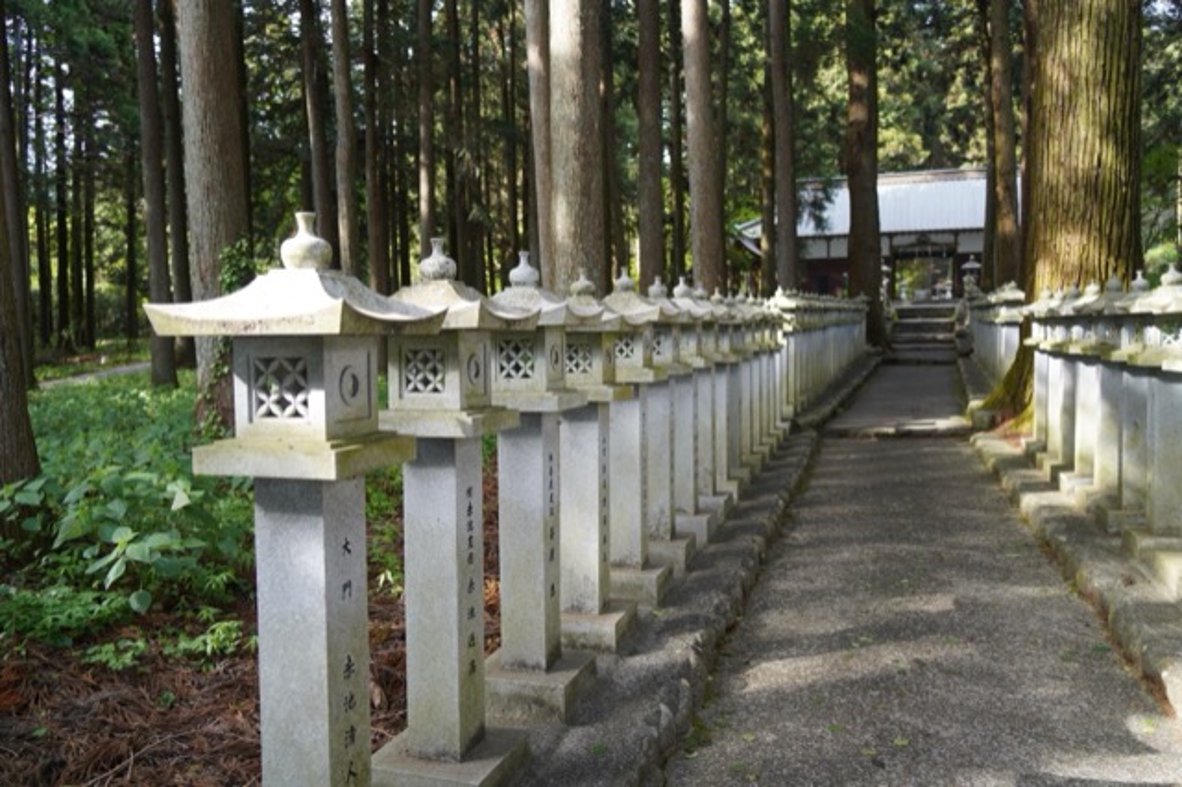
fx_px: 919
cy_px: 394
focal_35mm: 28
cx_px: 591
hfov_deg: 65.5
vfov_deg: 46.4
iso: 320
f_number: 4
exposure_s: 1/160
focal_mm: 28
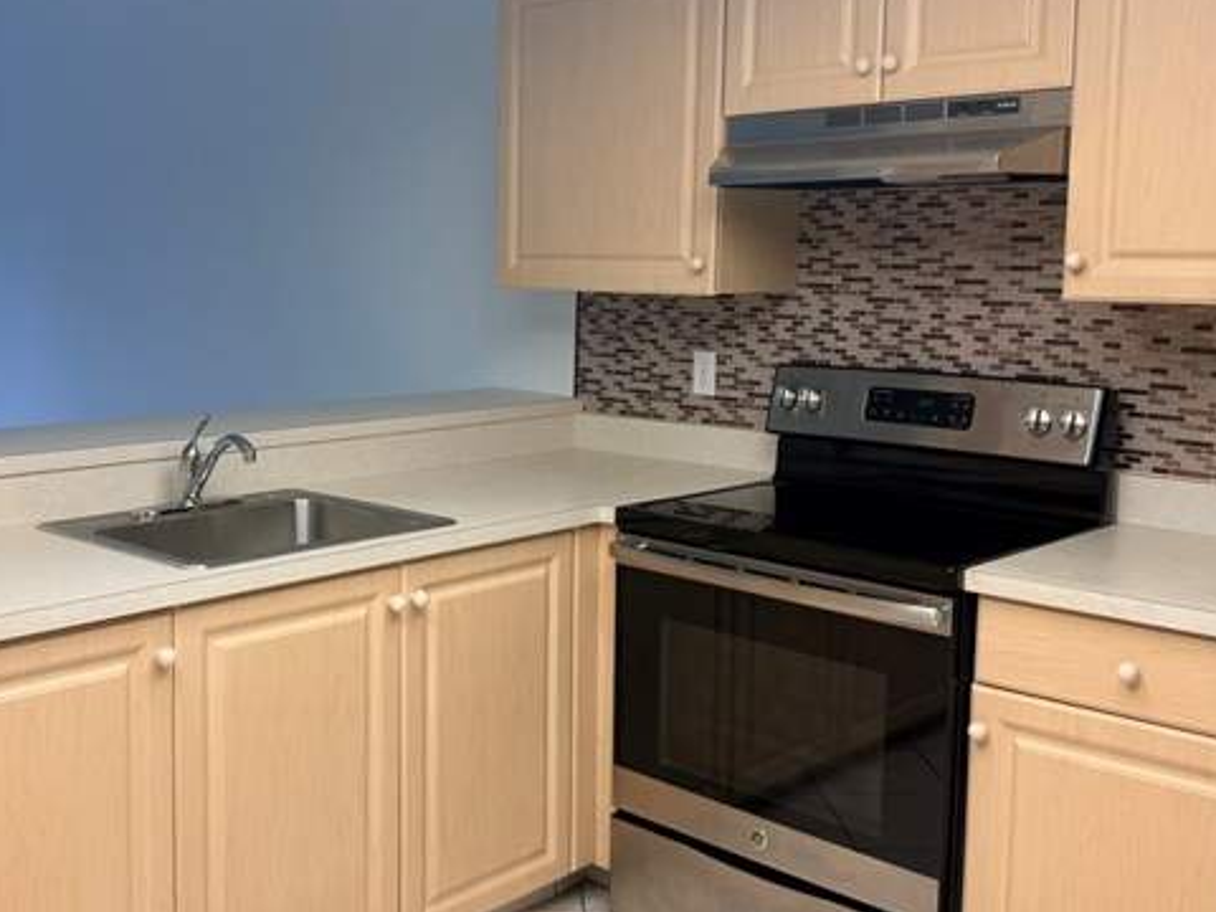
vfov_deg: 35.9
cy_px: 421
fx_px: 1405
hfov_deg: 46.5
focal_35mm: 40
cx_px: 471
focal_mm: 6.76
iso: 80
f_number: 1.78
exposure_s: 1/120
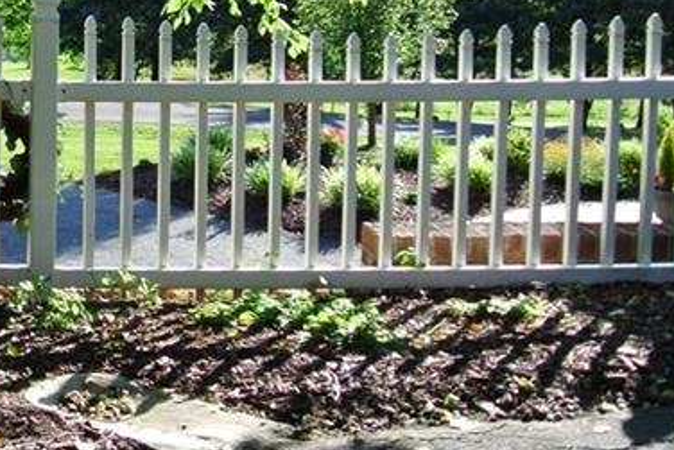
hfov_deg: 22.6
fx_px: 1480
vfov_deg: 16.9
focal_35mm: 79
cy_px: 4
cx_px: -226
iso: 100
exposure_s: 1/250
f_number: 4
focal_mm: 11
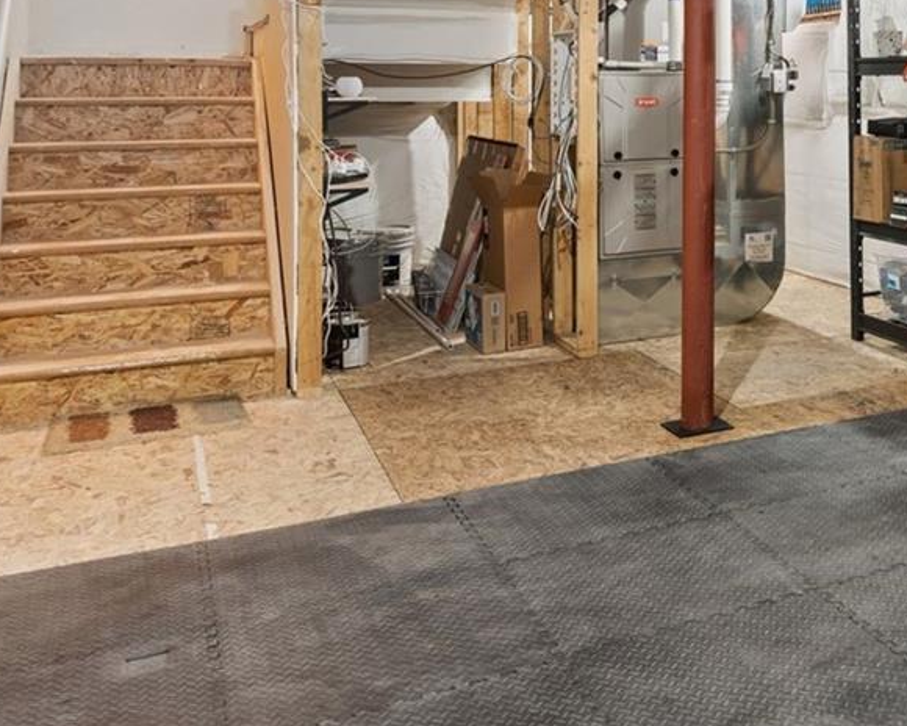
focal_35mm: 44
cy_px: 72
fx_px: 1181
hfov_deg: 36.2
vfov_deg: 32.4
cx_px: 979
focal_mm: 17
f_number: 9
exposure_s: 1/2
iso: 400
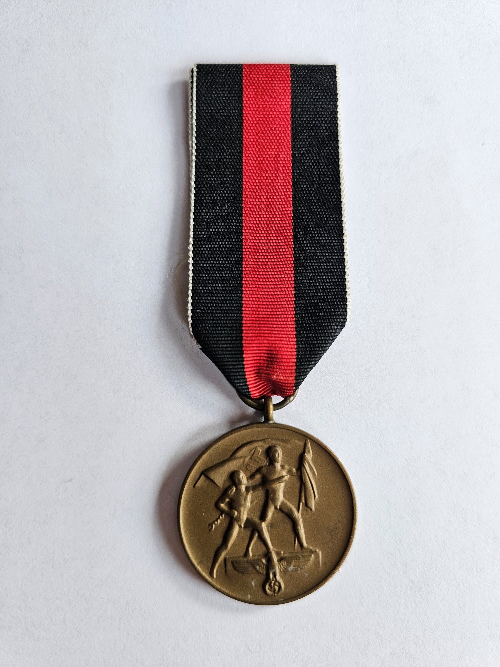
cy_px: 334
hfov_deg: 58.9
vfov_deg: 73.9
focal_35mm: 23
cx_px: 250
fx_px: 443
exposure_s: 1/51
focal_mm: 6.3
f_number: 1.7
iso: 50
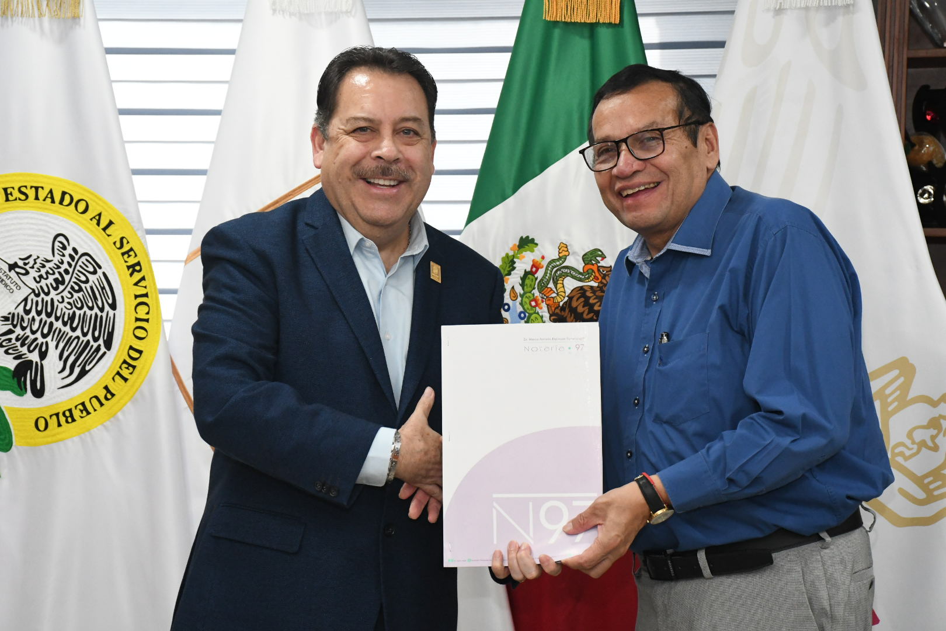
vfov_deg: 14.7
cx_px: 473
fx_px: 2444
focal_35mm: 93
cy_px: 316
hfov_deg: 21.9
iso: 4000
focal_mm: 62
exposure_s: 1/125
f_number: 7.1
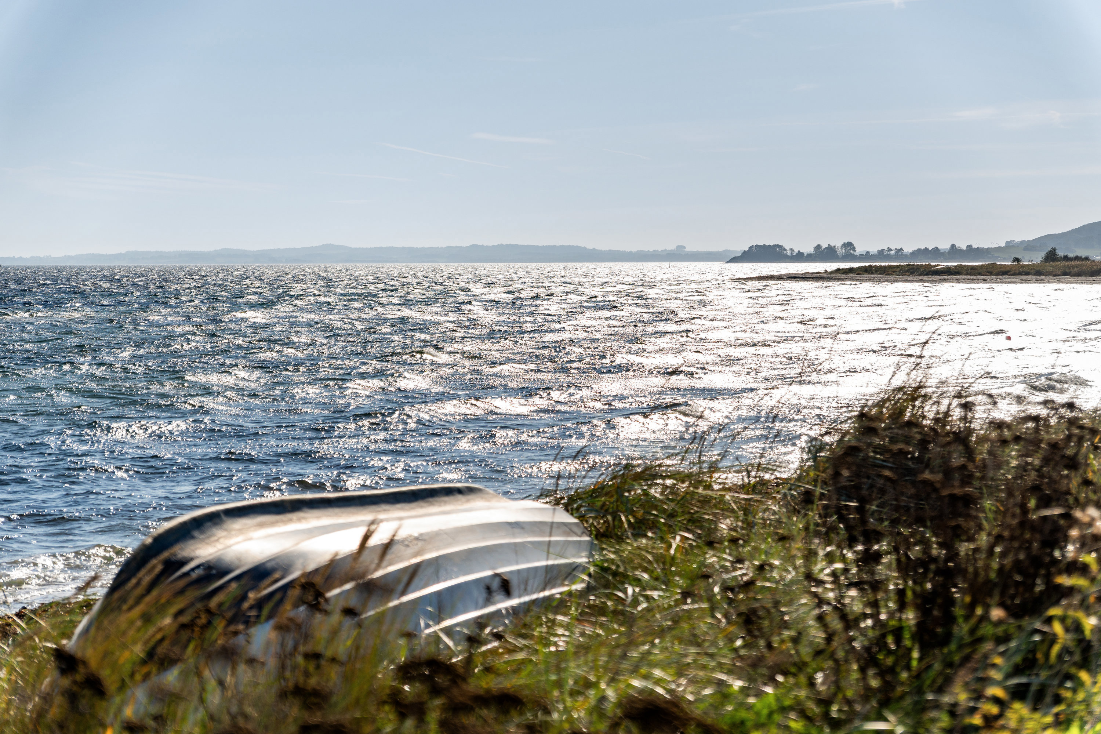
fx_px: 2523
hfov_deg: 24.6
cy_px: 367
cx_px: 550
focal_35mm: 82
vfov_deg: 16.6
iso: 50
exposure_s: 1/3200
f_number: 2.8
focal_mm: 55
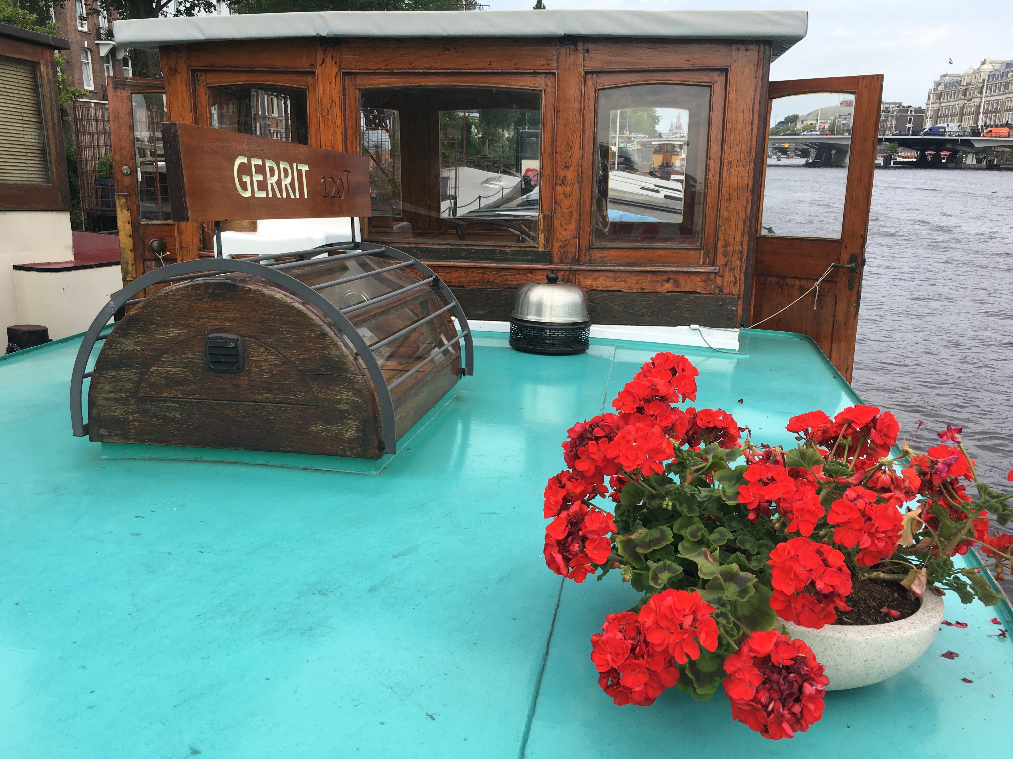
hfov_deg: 61.7
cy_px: 380
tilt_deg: -15.7
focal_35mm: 29
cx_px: 506
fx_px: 849
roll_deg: -1.4
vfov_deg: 48.2
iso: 25
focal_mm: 4.15
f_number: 2.2
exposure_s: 1/596
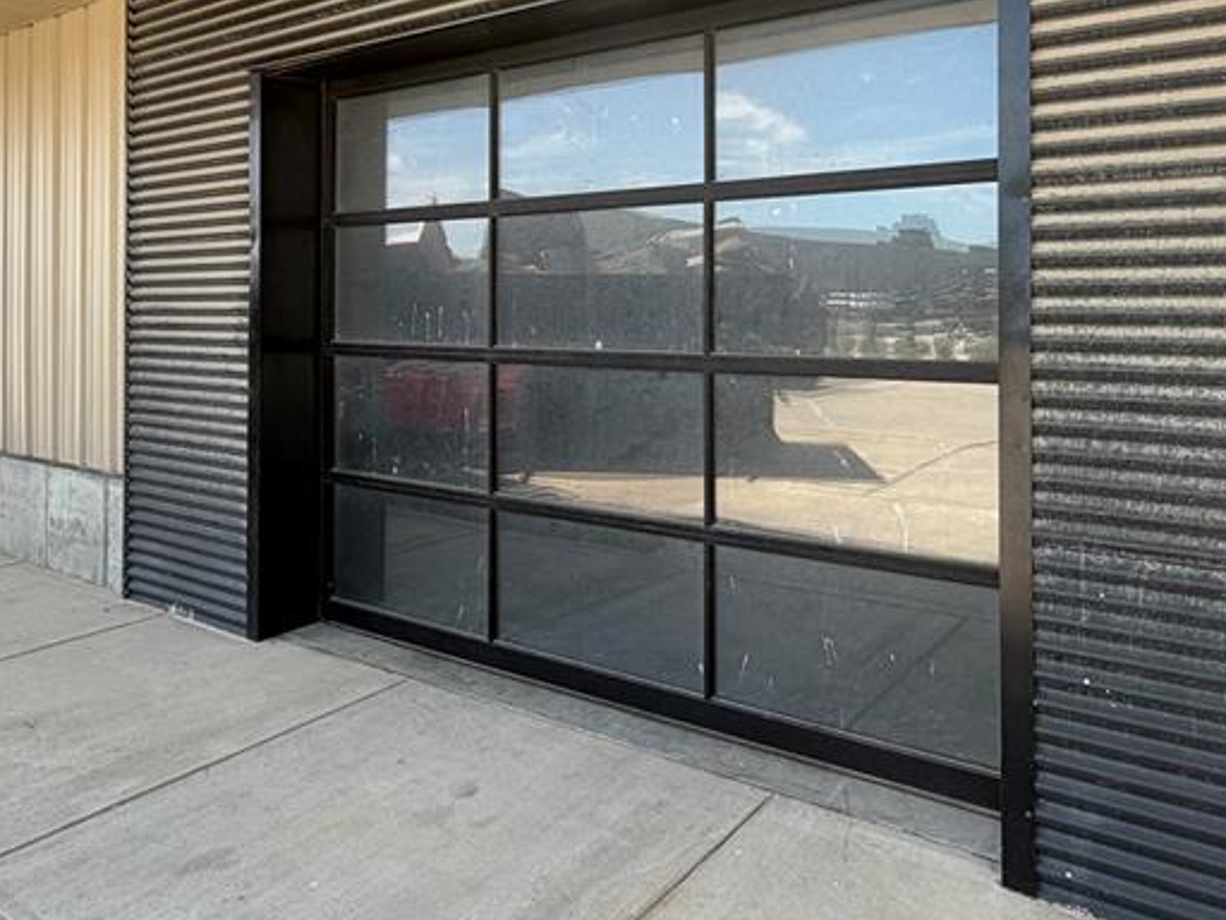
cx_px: 627
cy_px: 288
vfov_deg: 48.7
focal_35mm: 28
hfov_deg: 63.4
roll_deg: -0.1
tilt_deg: +0.8
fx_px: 992
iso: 50
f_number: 2.2
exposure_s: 1/383
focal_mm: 2.22
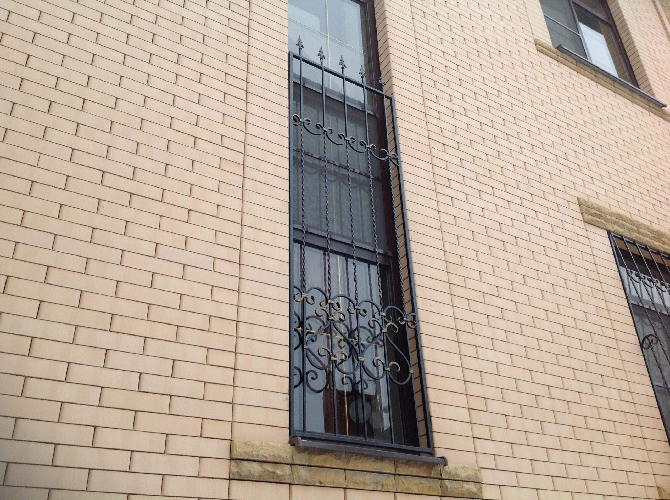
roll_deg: +2.3
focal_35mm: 35
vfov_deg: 40.6
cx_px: 335
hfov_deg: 52.7
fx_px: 676
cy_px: 250
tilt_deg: +26.0
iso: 50
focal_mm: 4.28
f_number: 2.4
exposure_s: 1/224
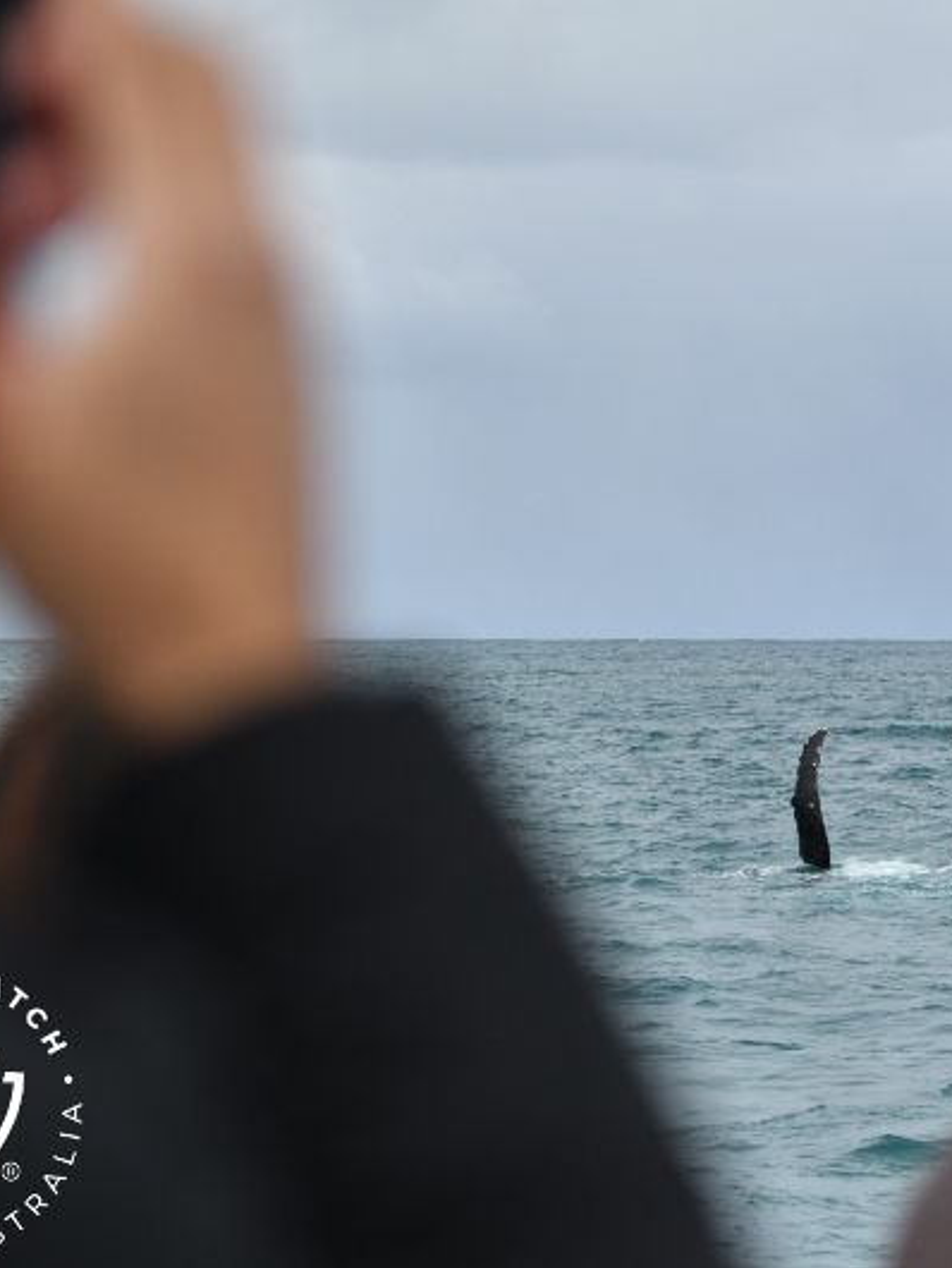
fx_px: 5313
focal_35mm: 145
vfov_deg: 13.6
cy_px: 633
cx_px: 734
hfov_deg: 10.2
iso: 1000
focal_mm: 100
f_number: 5
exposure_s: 1/8000
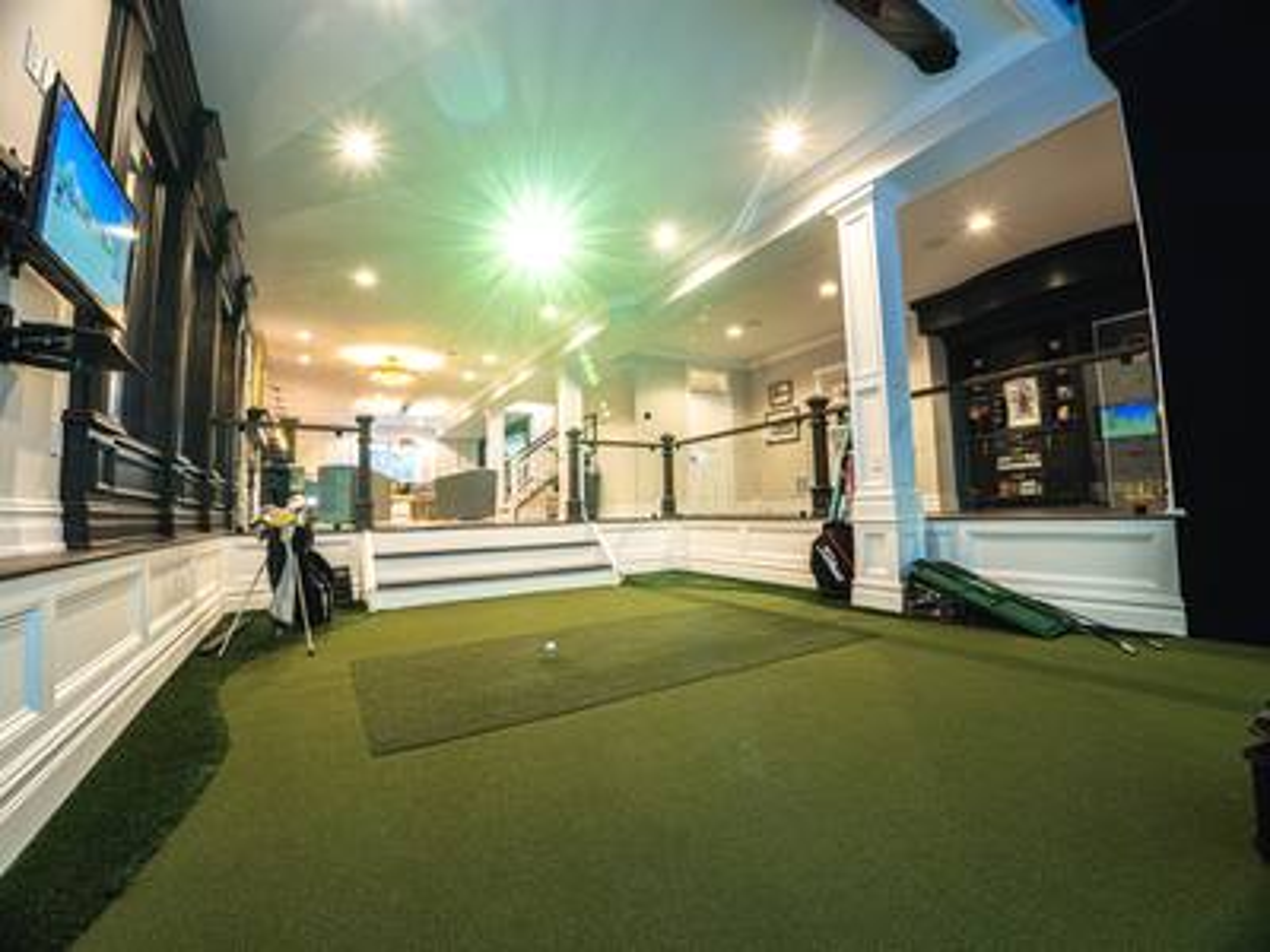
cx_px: 635
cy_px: 476
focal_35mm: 14
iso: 64
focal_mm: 7
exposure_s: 1.6
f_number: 7.1
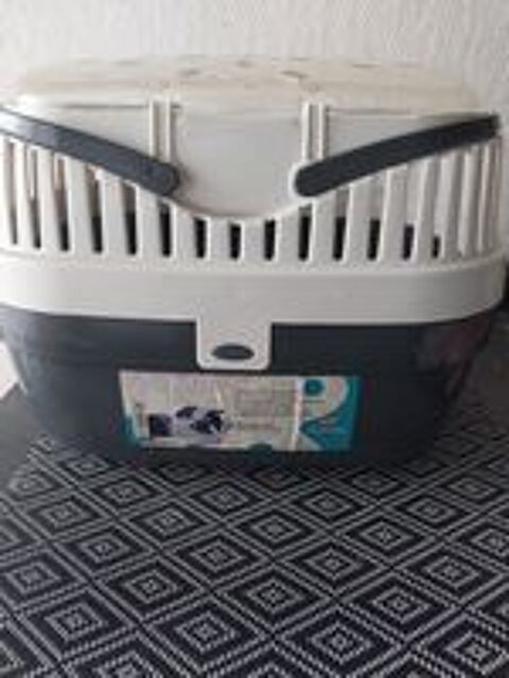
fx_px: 510
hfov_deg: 53.1
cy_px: 339
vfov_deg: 67.3
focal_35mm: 26
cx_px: 254
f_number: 1.8
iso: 160
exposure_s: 1/50
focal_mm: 4
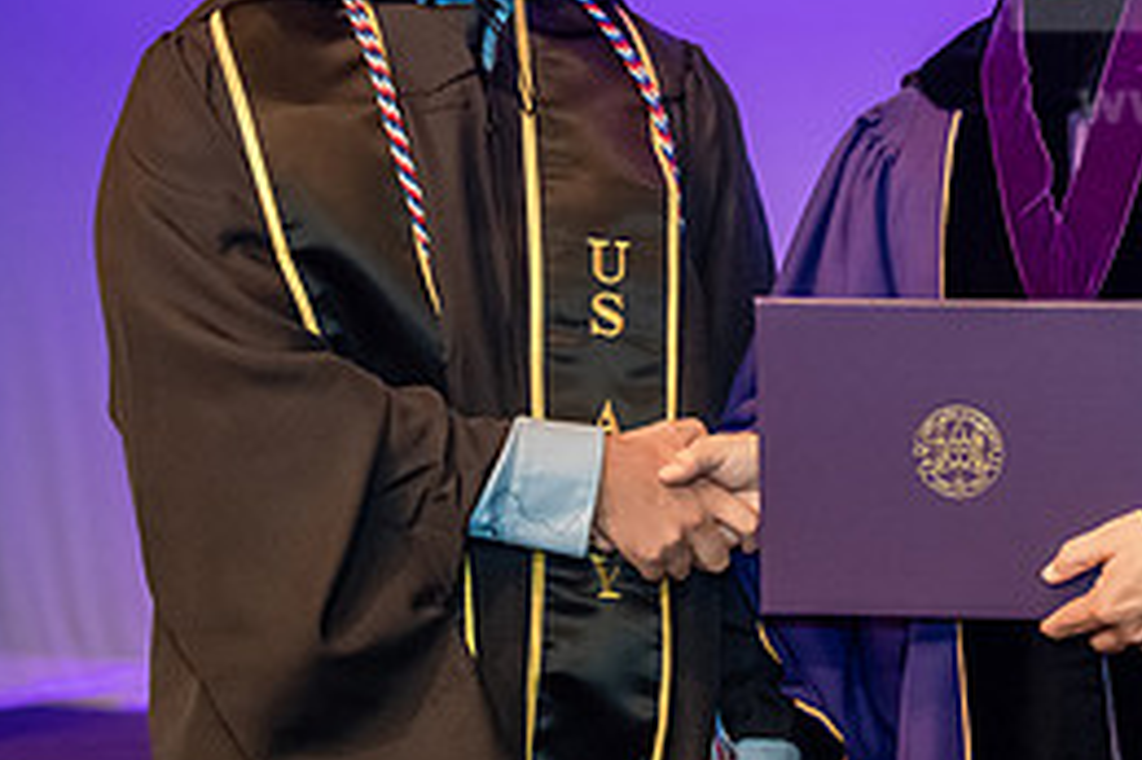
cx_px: 878
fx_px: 5516
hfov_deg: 11.8
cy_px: 195
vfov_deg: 7.9
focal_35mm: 174
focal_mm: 78
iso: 3200
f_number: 4
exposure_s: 1/200
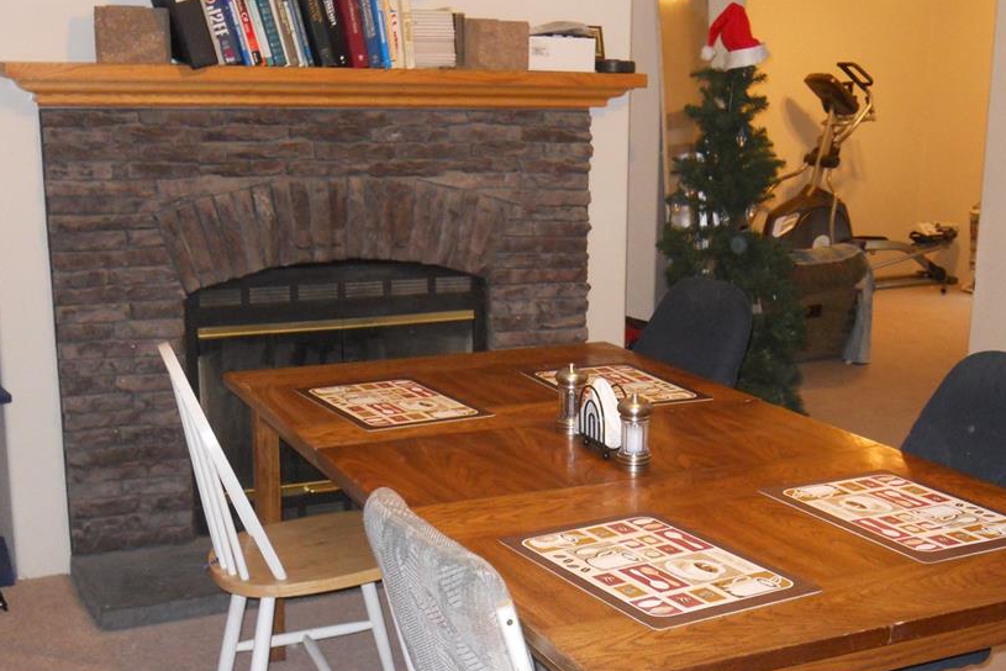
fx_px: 1314
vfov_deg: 28.6
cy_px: 408
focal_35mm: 47
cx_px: 595
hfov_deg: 41.7
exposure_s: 1/30
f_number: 3
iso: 400
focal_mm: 6.4
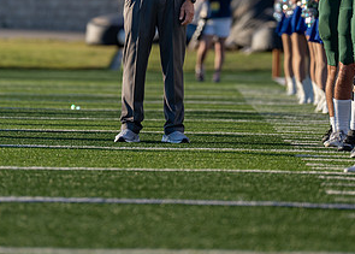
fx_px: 4842
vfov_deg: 3.0
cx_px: 169
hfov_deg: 4.2
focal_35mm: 480
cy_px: -6
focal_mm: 200
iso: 100
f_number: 2.8
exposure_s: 1/1250
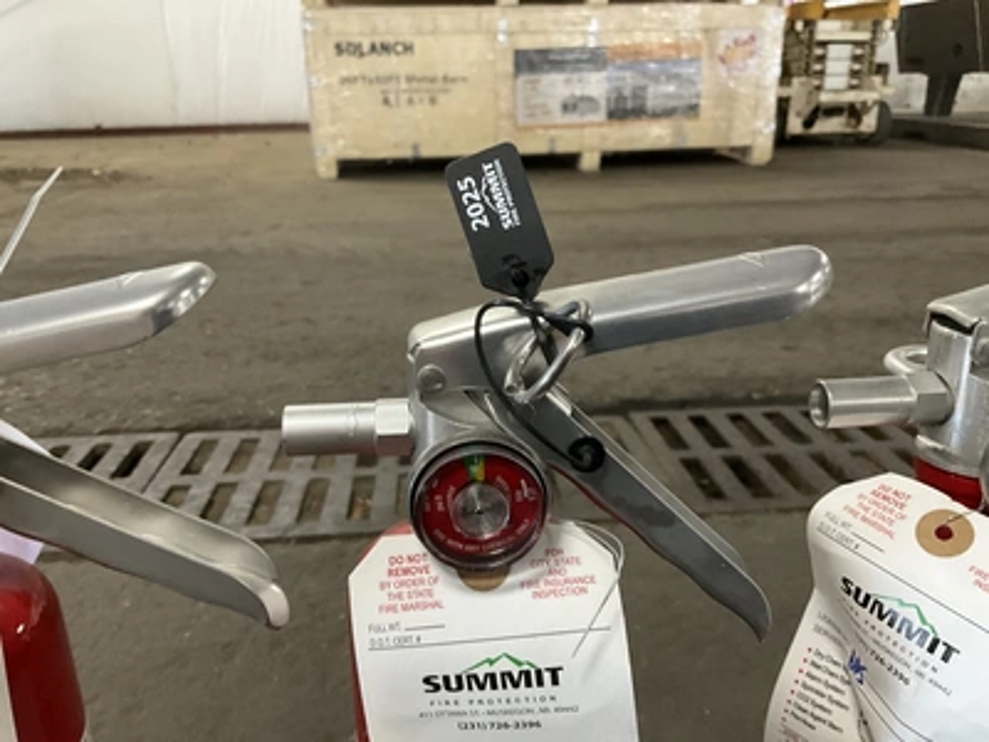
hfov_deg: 61.7
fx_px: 829
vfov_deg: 48.2
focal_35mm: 29
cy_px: 371
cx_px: 494
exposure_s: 1/60
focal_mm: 3
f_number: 1.8
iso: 160
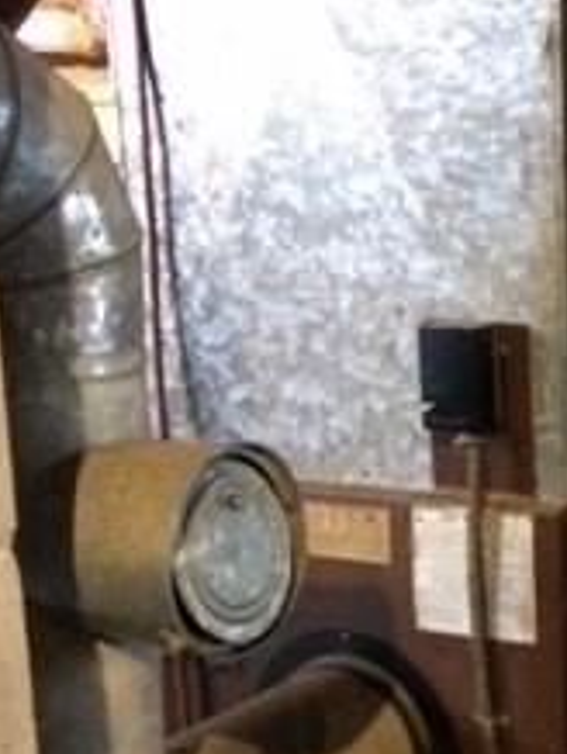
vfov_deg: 22.8
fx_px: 1853
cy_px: 550
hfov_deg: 17.0
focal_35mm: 85
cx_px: 574
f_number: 2.2
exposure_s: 1/15
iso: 1250
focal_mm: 4.15
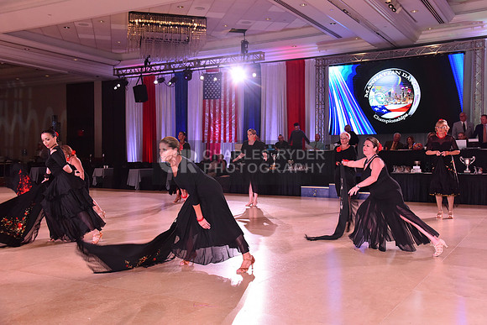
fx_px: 514
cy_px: 162
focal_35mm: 38
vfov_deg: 35.1
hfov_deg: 50.7
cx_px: 244
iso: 2500
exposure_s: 1/250
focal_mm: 38
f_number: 6.3
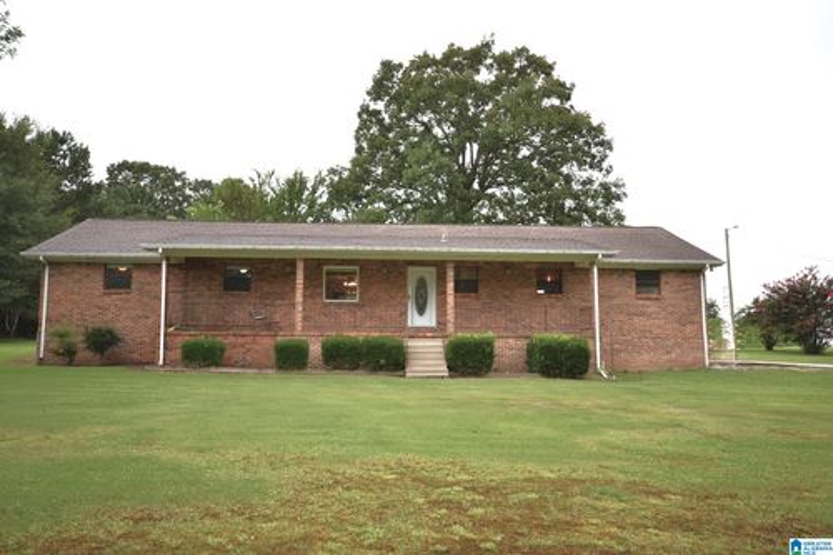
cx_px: 416
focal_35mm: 30
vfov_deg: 43.6
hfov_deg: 61.9
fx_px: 694
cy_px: 278
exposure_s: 1/125
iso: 125
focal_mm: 20
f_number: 5.6
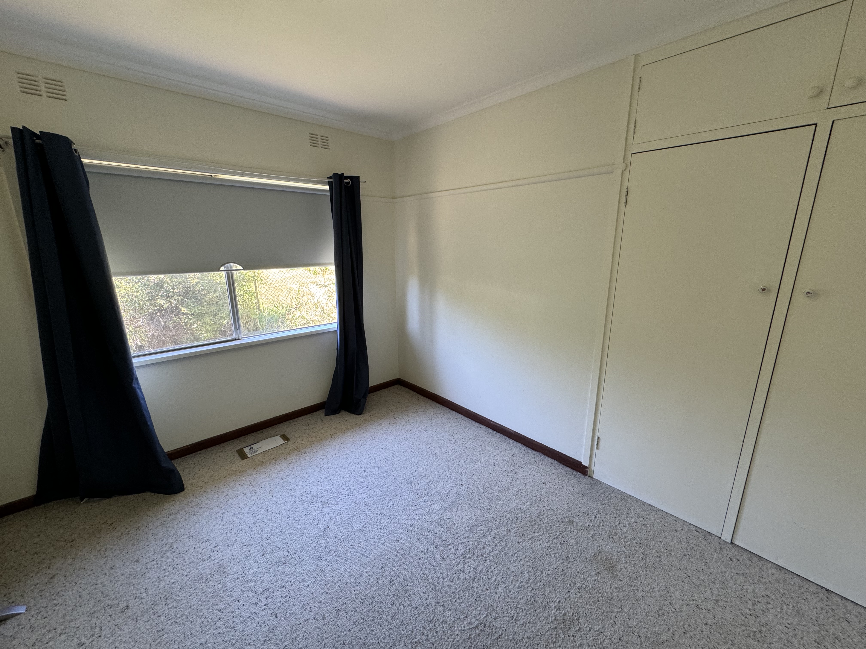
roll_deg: +0.3
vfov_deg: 85.7
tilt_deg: -13.4
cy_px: 324
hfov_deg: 102.1
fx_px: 350
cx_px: 433
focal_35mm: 14
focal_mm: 2.22
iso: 160
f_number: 2.2
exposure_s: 1/100
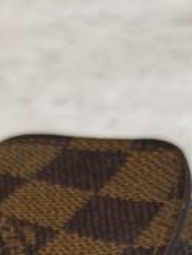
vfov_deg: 7.7
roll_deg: -1.4
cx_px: -159
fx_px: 1758
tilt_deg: -43.4
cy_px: 603
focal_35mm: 238
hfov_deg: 6.1
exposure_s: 1/120
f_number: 1.78
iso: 80
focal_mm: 6.76
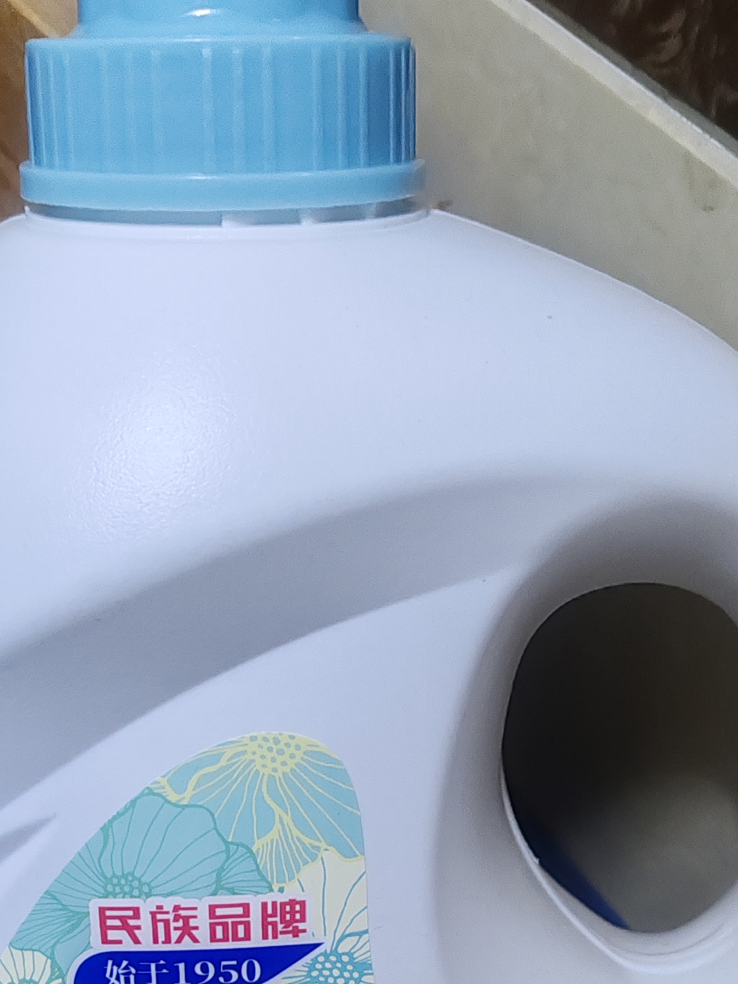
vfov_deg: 37.6
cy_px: 846
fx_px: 1364
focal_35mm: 48
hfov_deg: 30.1
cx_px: 264
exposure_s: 1/50
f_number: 1.9
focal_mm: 6.12
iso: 3200
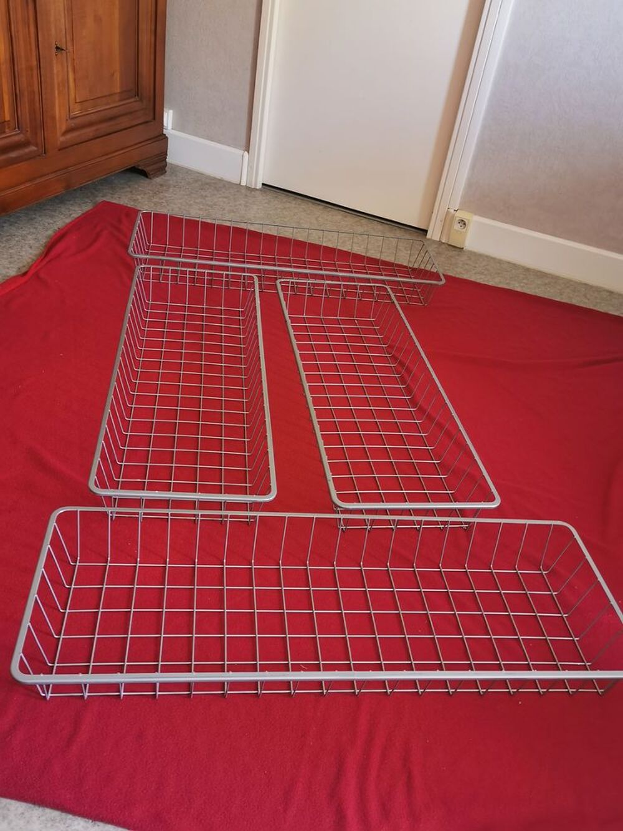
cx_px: 312
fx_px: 720
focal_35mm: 30
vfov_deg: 60.0
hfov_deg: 46.8
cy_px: 416
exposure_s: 1/50
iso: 200
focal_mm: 5.58
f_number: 1.8
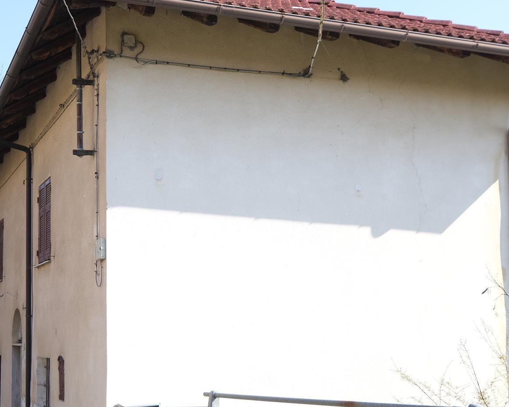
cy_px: 262
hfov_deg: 33.1
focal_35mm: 56
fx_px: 844
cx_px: 150
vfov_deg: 27.0
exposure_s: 1/210
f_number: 5.6
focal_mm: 24
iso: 160
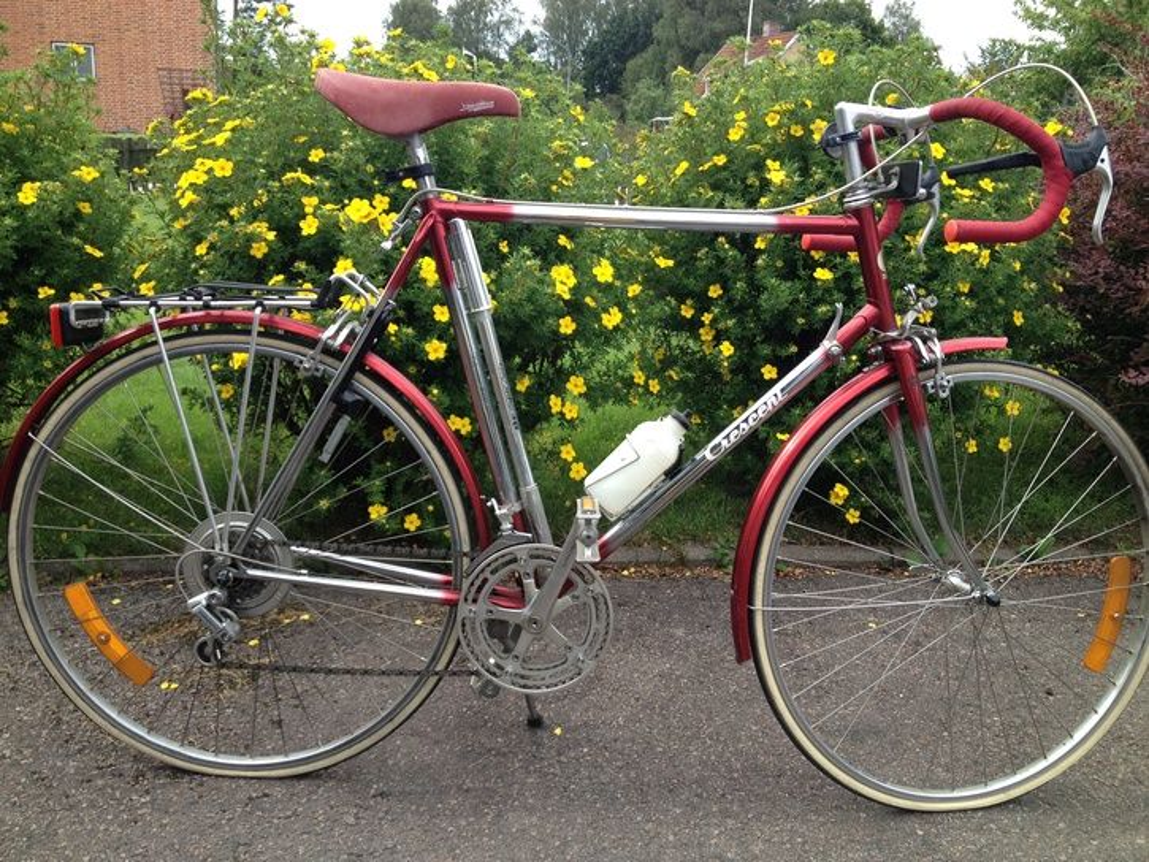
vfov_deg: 40.7
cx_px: 574
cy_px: 431
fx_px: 1162
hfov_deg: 52.6
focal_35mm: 35
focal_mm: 4.28
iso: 64
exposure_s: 1/400
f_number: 2.4
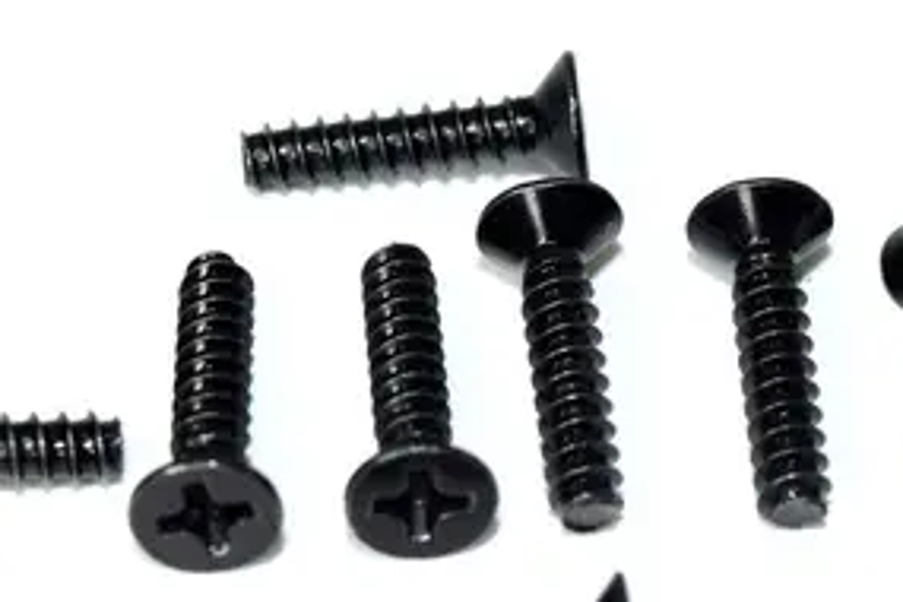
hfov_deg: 12.8
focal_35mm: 160
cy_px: 307
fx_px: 4013
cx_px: 612
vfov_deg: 8.6
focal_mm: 38
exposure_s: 1/80
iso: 100
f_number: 9
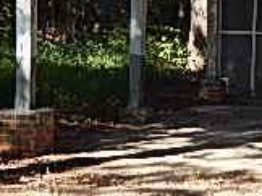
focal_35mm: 170
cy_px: -63
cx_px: 281
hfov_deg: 11.5
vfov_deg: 8.6
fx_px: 1285
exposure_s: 1/200
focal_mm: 7.7
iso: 125
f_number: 3.6
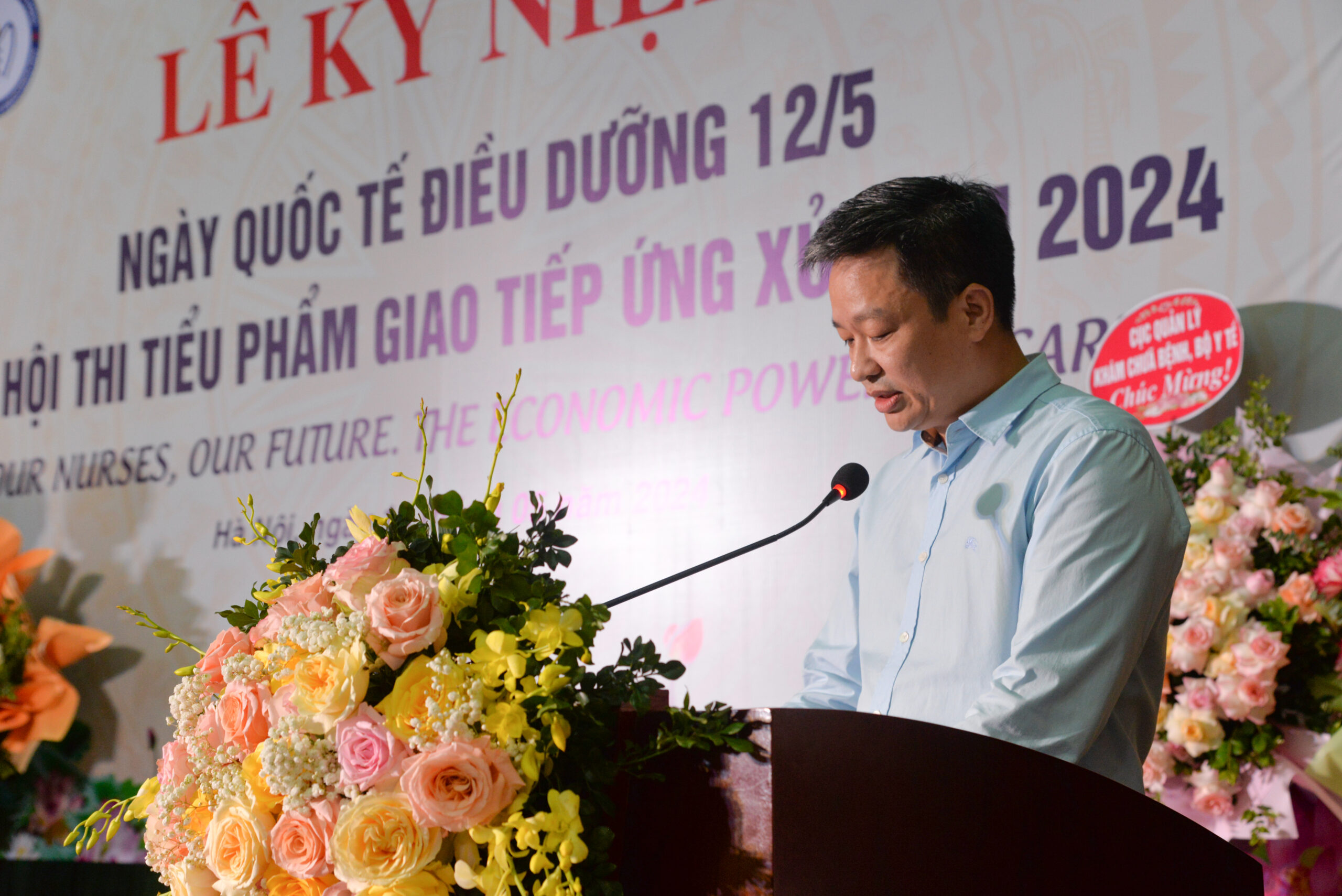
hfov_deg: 36.2
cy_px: 448
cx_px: 671
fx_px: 2051
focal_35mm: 55
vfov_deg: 24.6
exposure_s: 1/160
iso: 1600
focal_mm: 55
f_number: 6.3
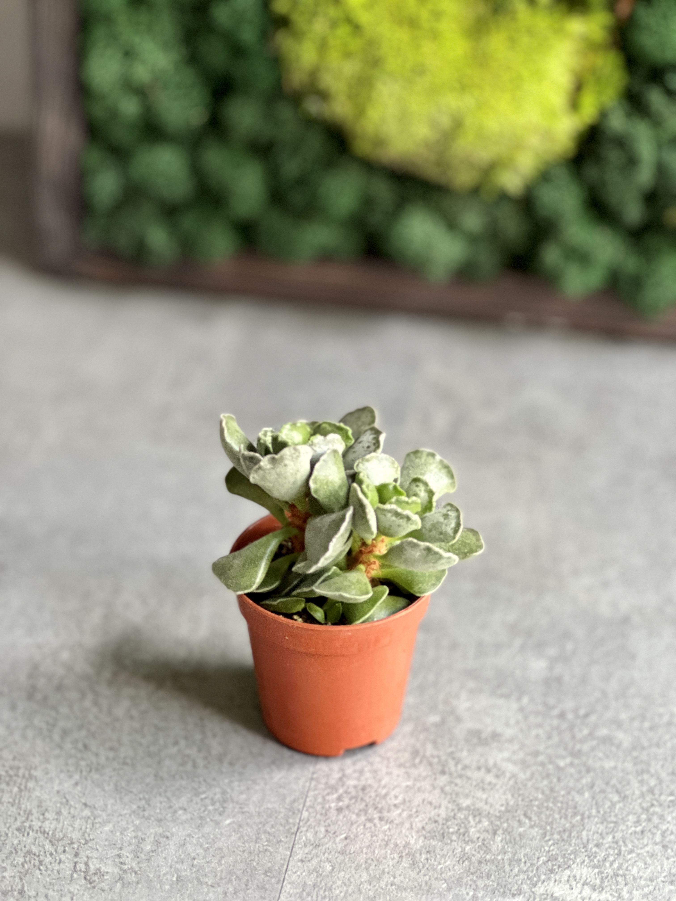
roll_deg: -0.8
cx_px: 338
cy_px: 450
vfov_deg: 25.3
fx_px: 2005
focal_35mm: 77
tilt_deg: -34.9
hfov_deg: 19.1
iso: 200
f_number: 2.8
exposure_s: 1/40
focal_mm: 9
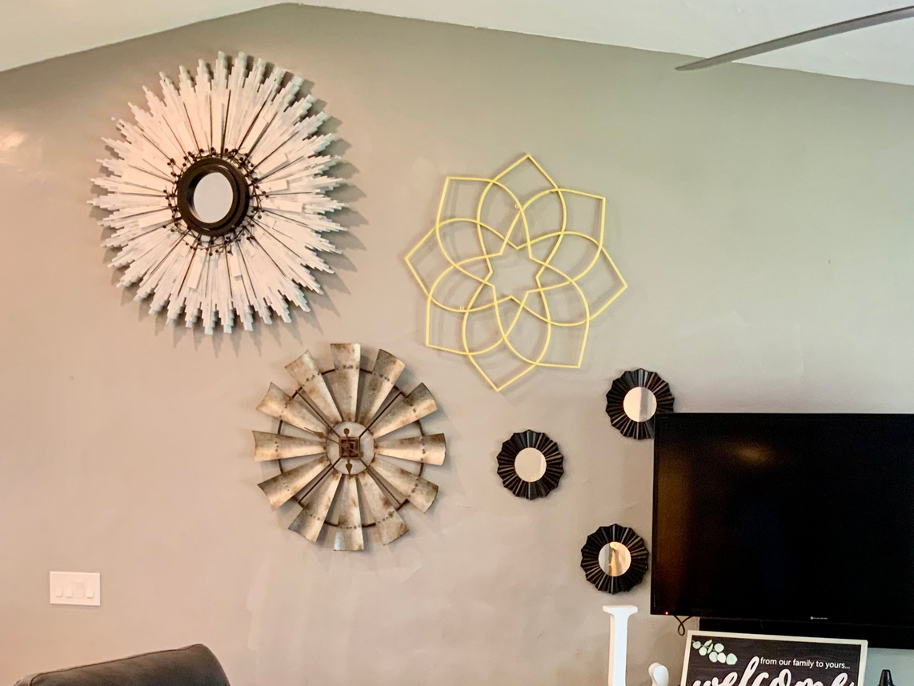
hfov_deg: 35.6
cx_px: 739
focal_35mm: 52
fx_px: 1373
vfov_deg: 27.5
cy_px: 547
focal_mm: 3
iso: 125
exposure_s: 1/60
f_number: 1.8
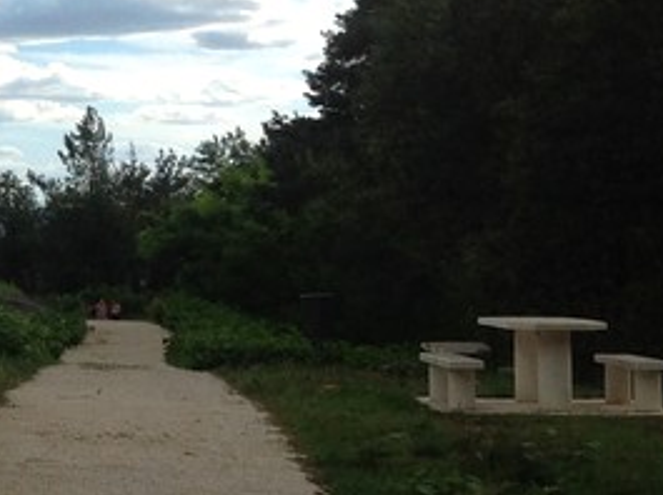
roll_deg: -0.1
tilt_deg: +1.9
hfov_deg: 13.5
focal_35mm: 135
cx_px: -420
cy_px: 176
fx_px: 2582
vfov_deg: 11.0
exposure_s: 1/1681
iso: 50
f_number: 2.4
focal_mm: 4.28
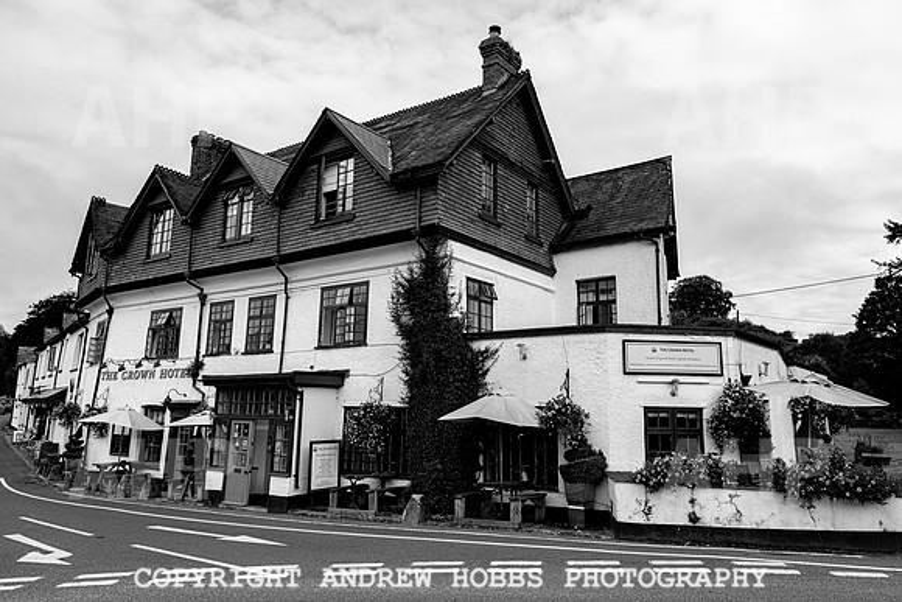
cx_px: 473
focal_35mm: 27
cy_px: 272
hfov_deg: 68.2
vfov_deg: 48.6
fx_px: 666
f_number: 5.6
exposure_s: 1/800
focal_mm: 24
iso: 400
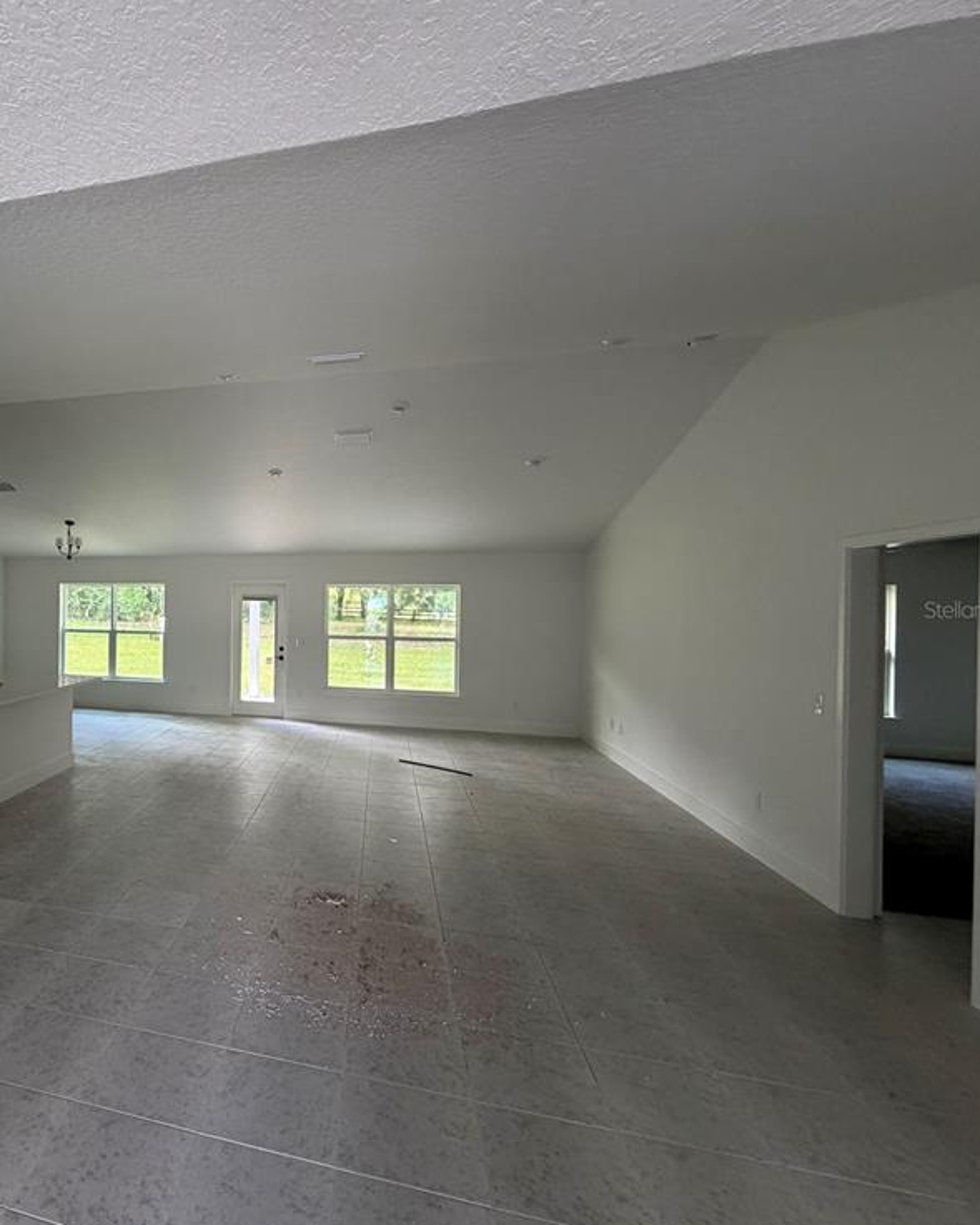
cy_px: 609
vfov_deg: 83.3
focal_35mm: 19
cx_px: 173
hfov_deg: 63.6
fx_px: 689
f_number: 2.2
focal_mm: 2.22
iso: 250
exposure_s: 1/121
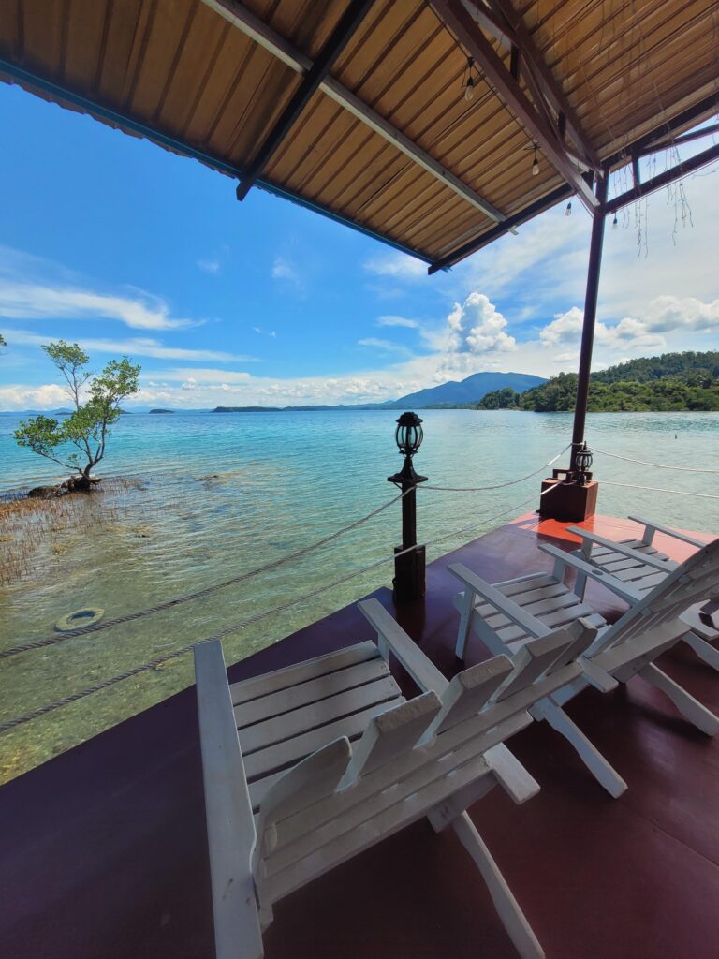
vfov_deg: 106.2
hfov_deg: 89.9
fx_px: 360
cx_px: 360
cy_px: 480
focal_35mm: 13
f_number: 2.2
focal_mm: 1.74
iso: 40
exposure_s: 1/1114
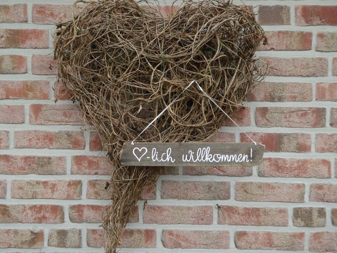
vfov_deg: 48.2
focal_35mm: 29
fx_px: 282
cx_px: 168
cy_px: 126
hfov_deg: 61.7
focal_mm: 5
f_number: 3.5
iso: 100
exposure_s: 1/80
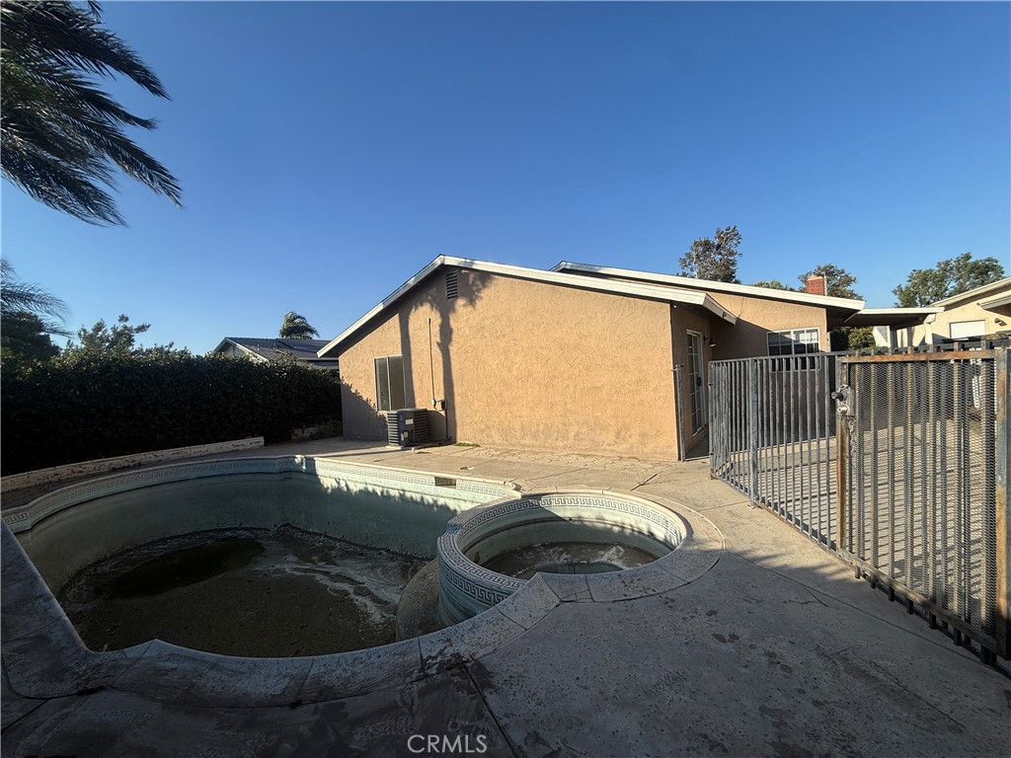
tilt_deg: +0.0
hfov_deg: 102.1
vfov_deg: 85.7
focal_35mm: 14
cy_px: 379
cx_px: 506
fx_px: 409
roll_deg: +3.3
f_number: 2.2
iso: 50
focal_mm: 2.22
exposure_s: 1/2841
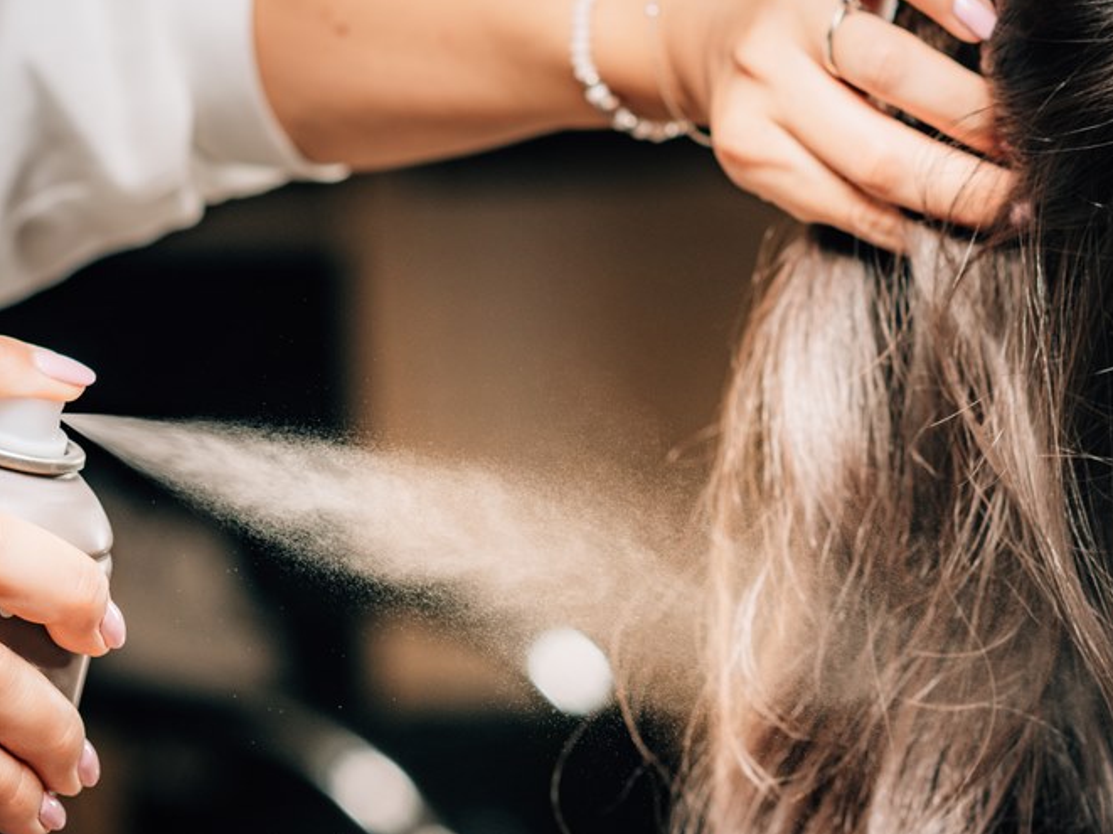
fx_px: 5367
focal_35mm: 167
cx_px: 810
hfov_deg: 11.8
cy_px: 526
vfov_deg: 8.9
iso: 64
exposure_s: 1/160
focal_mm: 85
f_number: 3.5
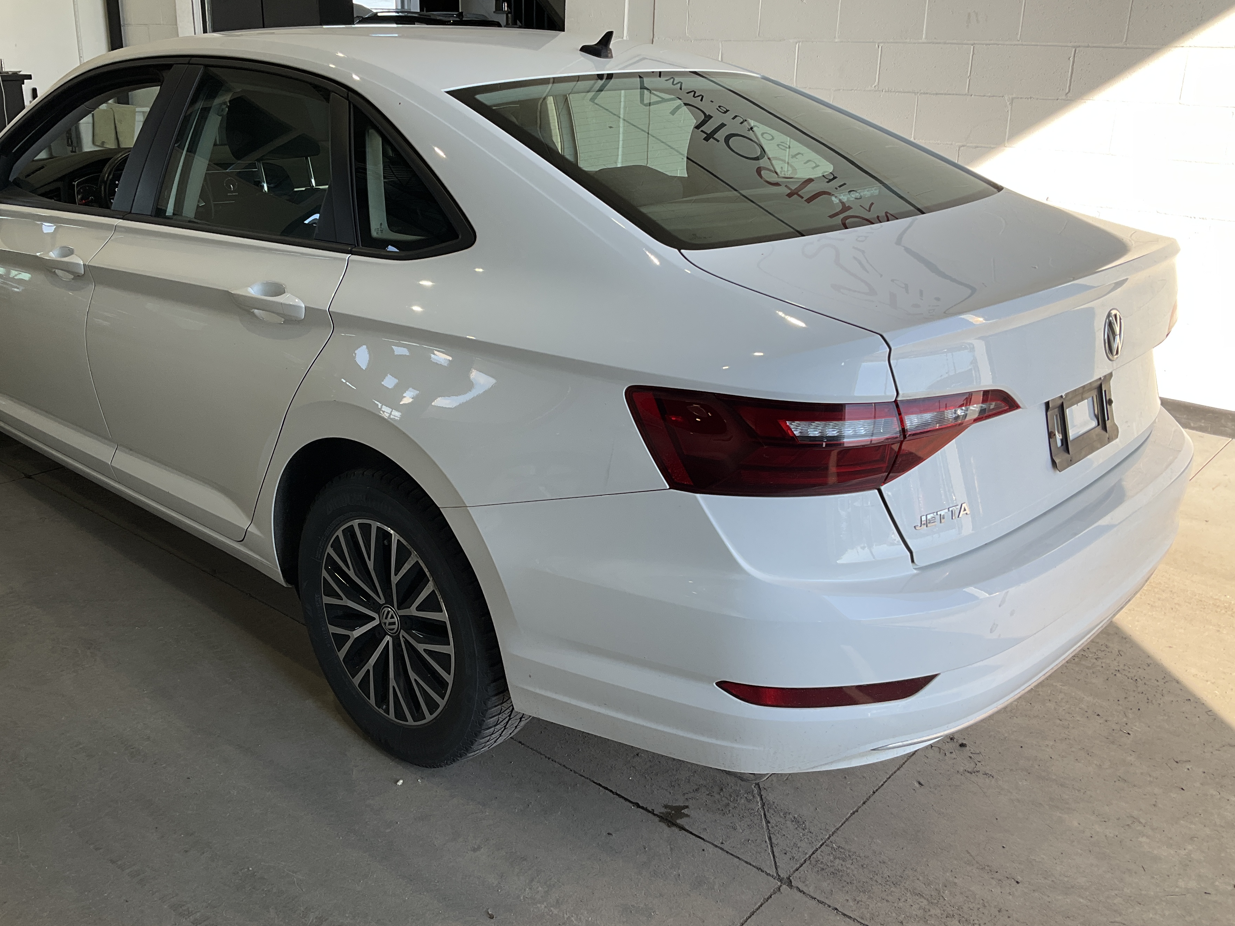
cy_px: 441
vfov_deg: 42.9
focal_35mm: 33
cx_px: 554
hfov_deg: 55.2
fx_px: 1177
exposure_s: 1/277
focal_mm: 3
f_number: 1.8
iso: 25
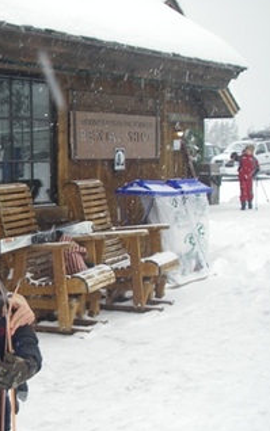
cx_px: -7
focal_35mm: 62
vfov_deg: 32.9
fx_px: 729
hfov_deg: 20.3
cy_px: 230
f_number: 3.3
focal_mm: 6.3
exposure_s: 1/125
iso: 64
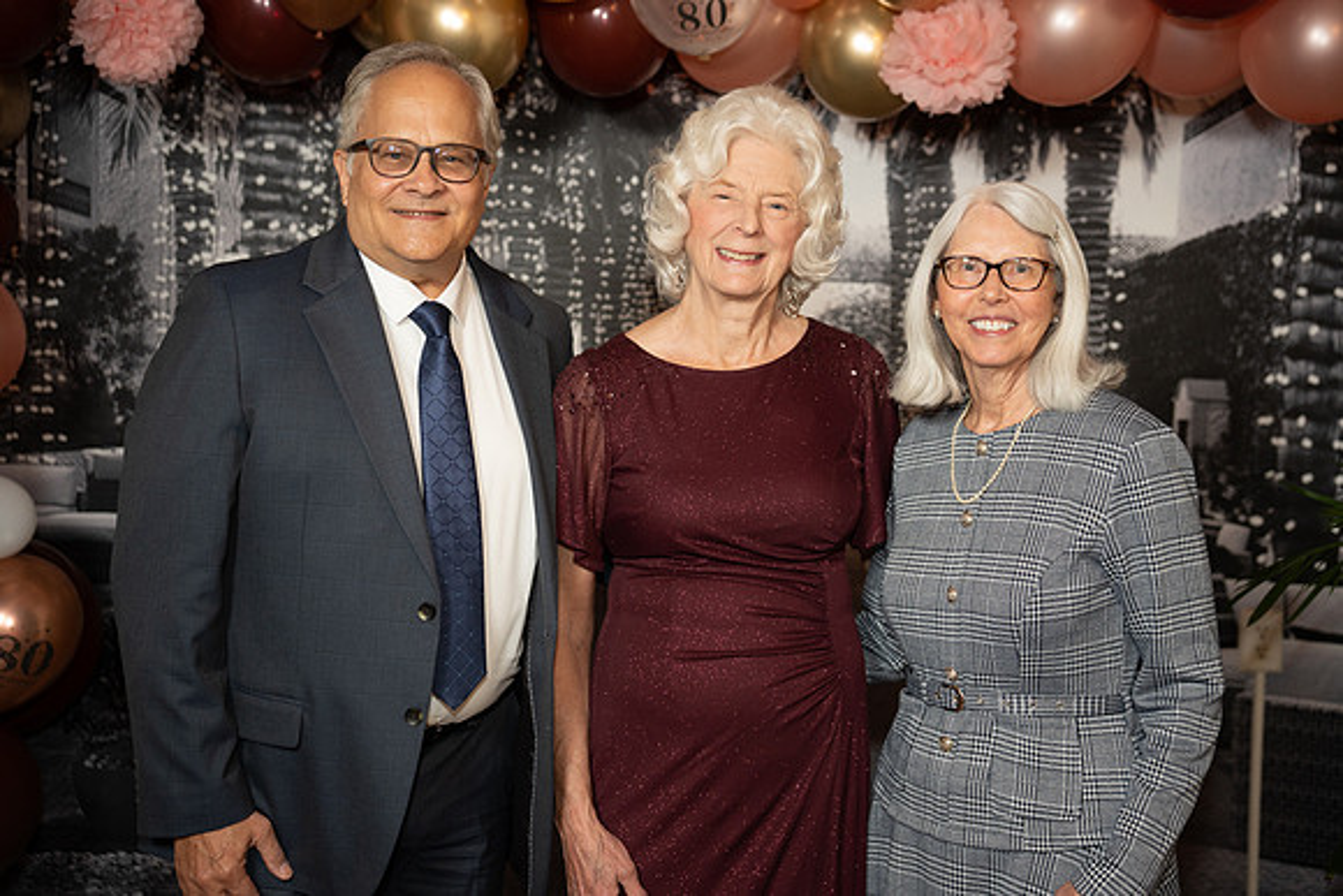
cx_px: 672
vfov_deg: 27.5
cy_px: 448
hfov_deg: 40.3
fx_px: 1832
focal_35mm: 49
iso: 1000
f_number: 2.8
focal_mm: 49.1
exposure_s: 1/160
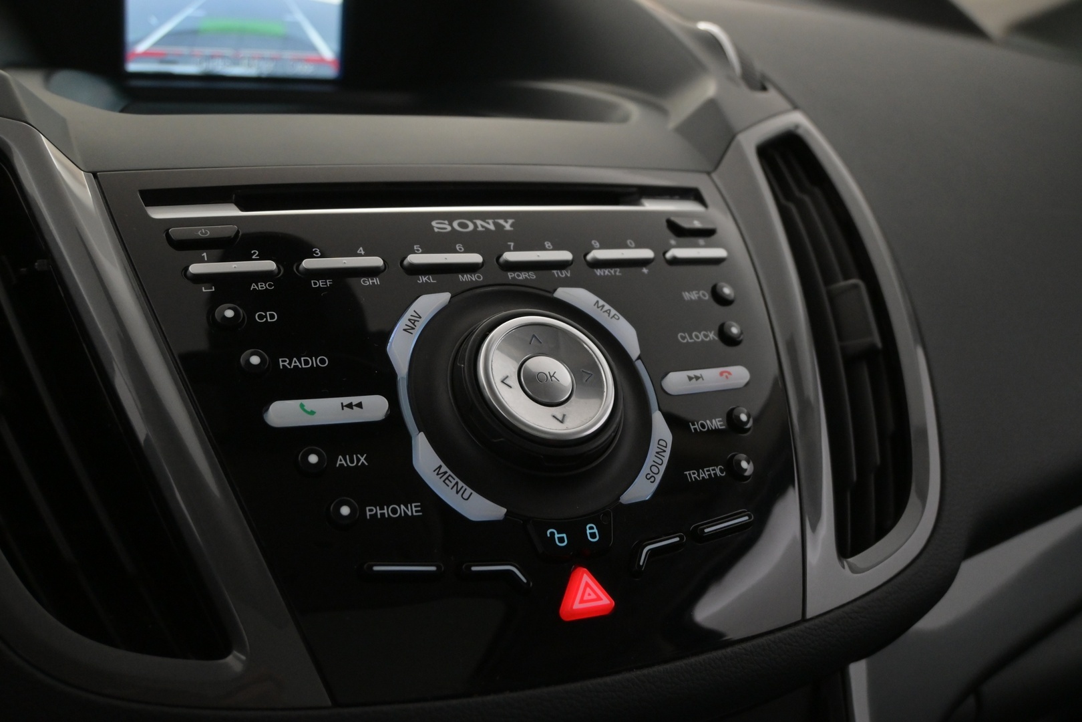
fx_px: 1240
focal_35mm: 41
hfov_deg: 47.2
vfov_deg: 32.4
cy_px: 361
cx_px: 541
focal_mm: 27.5
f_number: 5
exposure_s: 1/100
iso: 2500
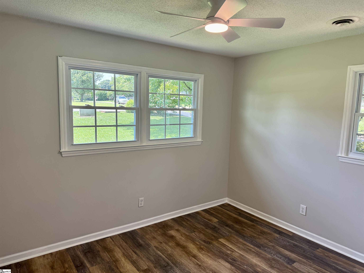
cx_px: 182
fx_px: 252
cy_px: 136
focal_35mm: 24
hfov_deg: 71.6
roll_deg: -1.1
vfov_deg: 56.8
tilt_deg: -6.9
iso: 100
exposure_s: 1/130
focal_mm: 6.76
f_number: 1.78
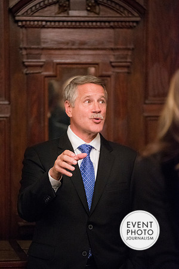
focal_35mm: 200
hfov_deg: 6.9
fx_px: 1492
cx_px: 90
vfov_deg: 10.3
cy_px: 134
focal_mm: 200
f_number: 2.8
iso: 6400
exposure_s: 1/125
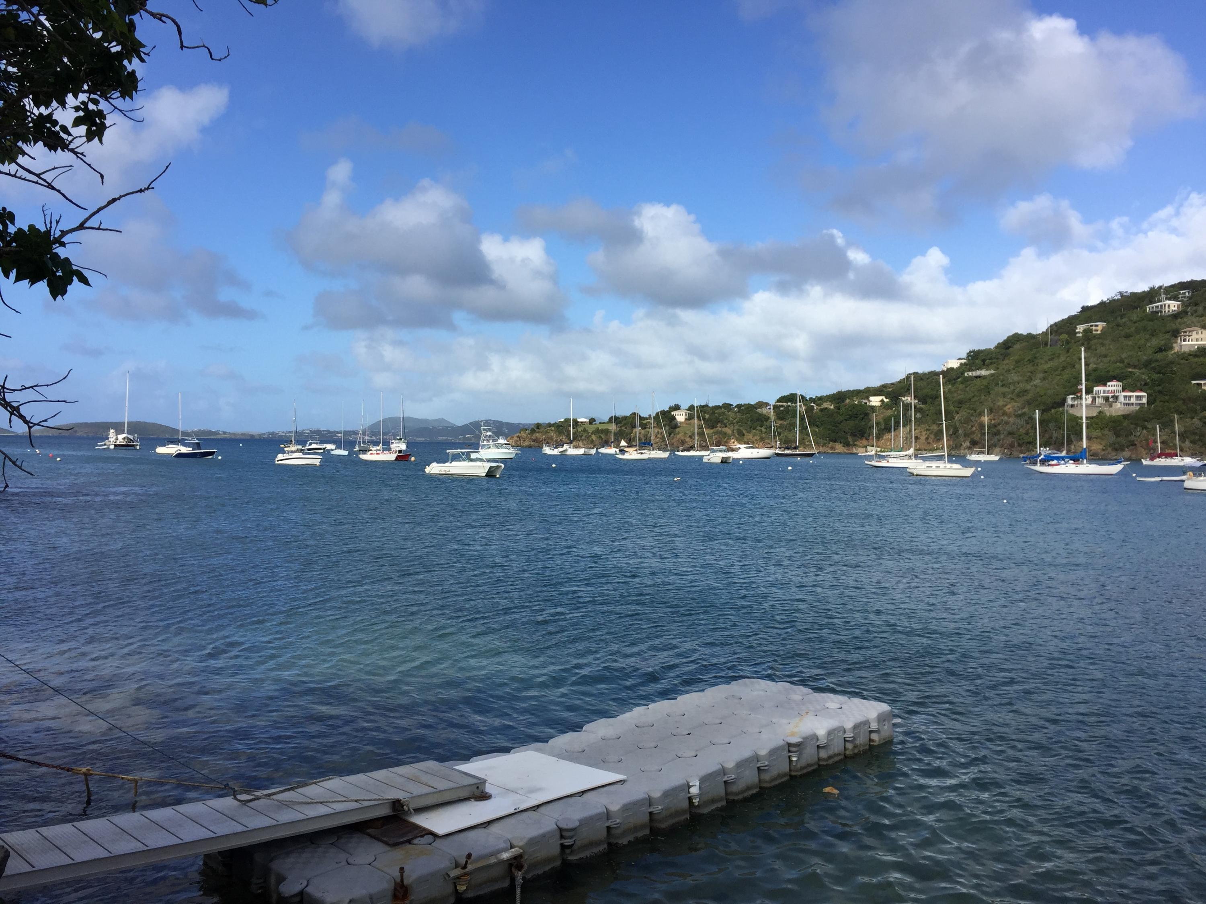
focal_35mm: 29
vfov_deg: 48.2
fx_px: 1010
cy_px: 452
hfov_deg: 61.7
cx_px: 603
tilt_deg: -1.0
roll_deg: -2.1
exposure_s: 1/1980
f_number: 2.2
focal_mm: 4.15
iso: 32
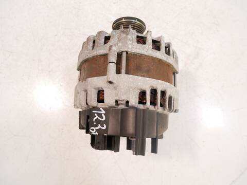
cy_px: 92
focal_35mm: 24
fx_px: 171
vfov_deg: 56.8
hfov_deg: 71.6
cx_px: 124
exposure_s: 1/60
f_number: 3.5
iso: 640
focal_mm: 12
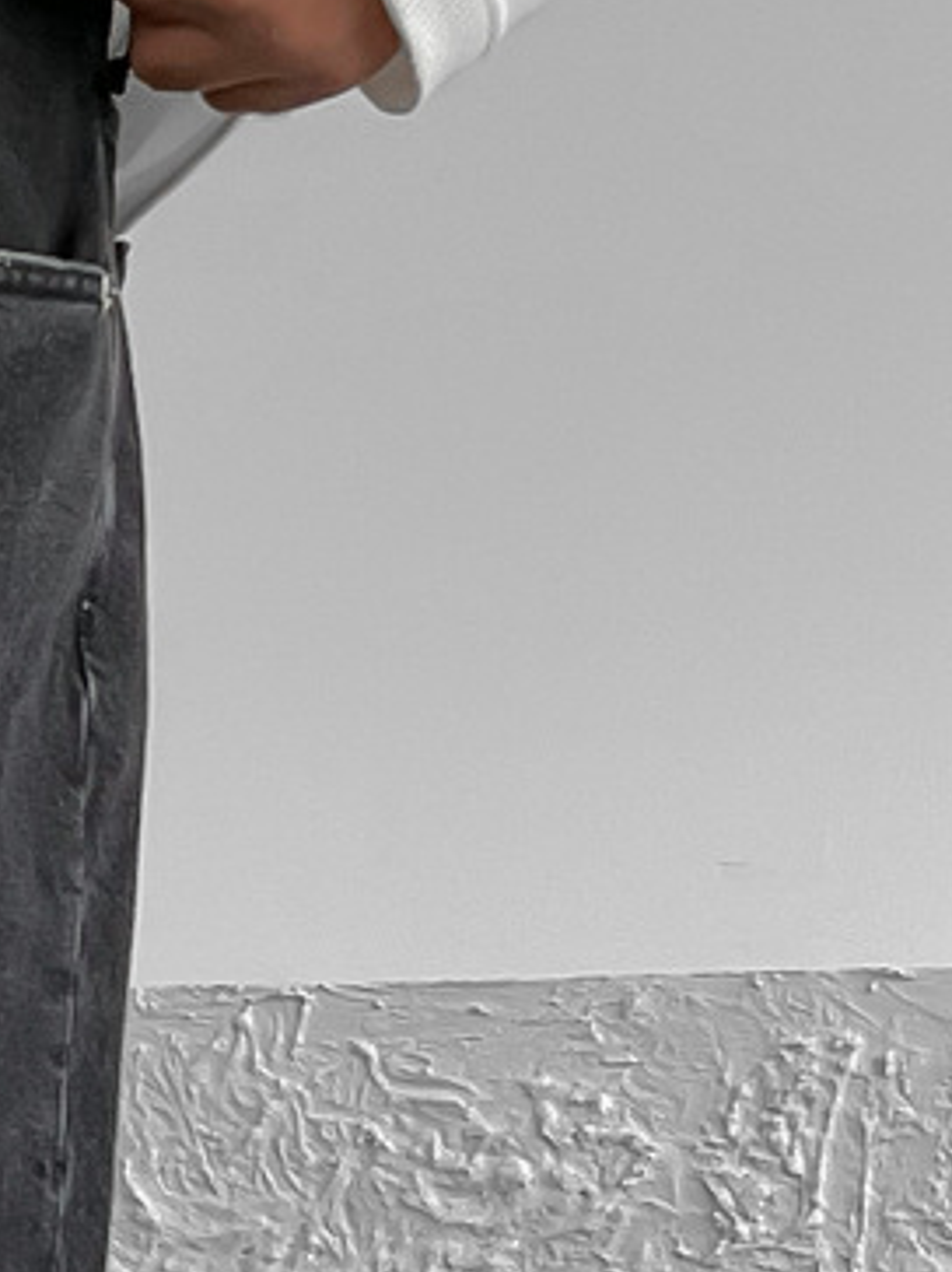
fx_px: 4696
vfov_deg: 15.0
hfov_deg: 10.8
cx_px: -756
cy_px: 1430
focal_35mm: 128
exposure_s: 1/100
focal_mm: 3
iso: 64
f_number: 1.8
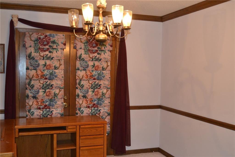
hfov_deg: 49.6
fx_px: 254
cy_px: 78
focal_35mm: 39
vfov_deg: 34.2
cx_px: 118
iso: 1600
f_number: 4
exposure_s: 1/60
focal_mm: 26
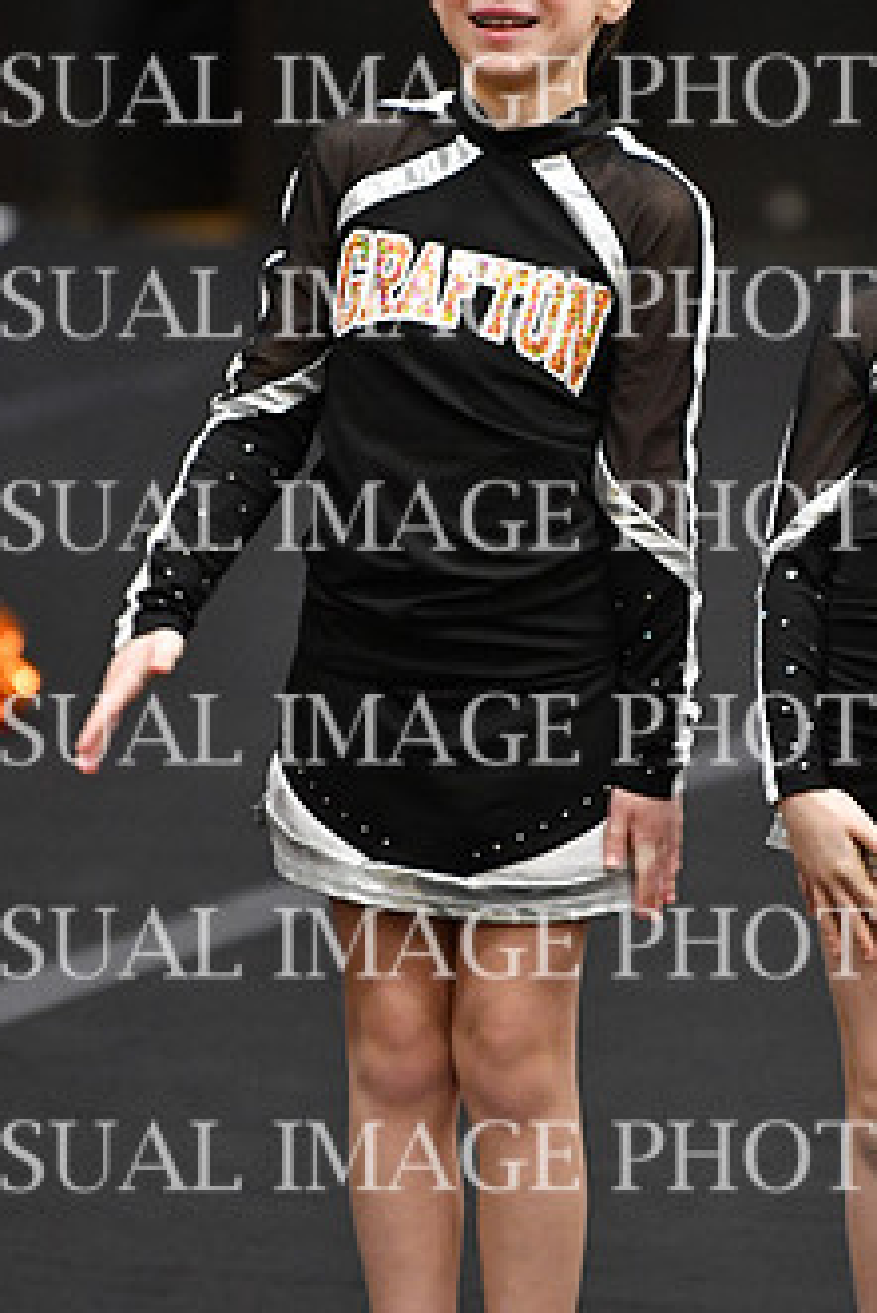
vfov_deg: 3.9
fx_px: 19163
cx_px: 585
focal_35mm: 525
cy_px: 623
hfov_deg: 2.6
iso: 5000
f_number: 2.8
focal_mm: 200
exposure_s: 1/800
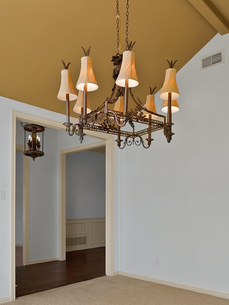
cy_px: 202
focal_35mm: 29
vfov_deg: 60.3
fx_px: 256
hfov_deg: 47.9
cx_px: 89
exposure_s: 1/15
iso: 640
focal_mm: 12
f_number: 9
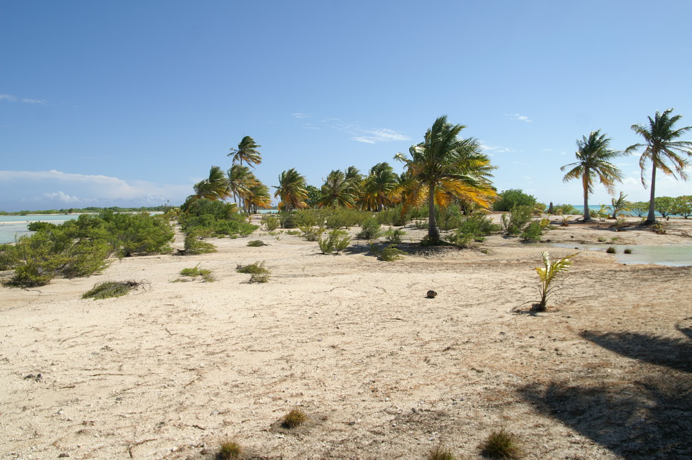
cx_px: 346
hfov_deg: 70.5
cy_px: 230
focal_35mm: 26
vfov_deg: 50.3
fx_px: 490
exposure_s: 1/640
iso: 100
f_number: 7.1
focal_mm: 17
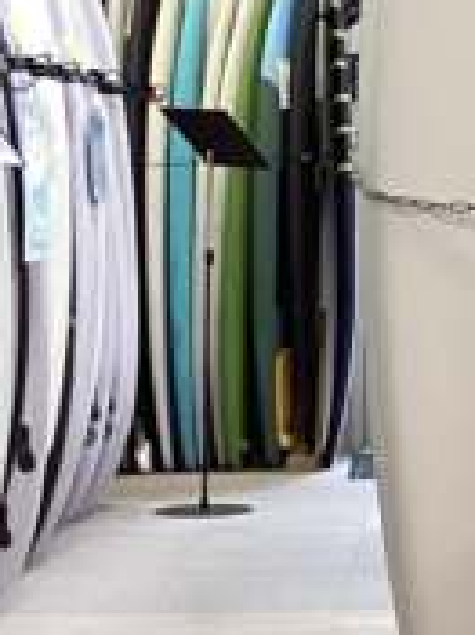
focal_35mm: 142
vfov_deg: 13.9
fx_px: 2601
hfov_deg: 9.9
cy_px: 319
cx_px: 867
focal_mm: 3.3
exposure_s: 1/50
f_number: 2.4
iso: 125
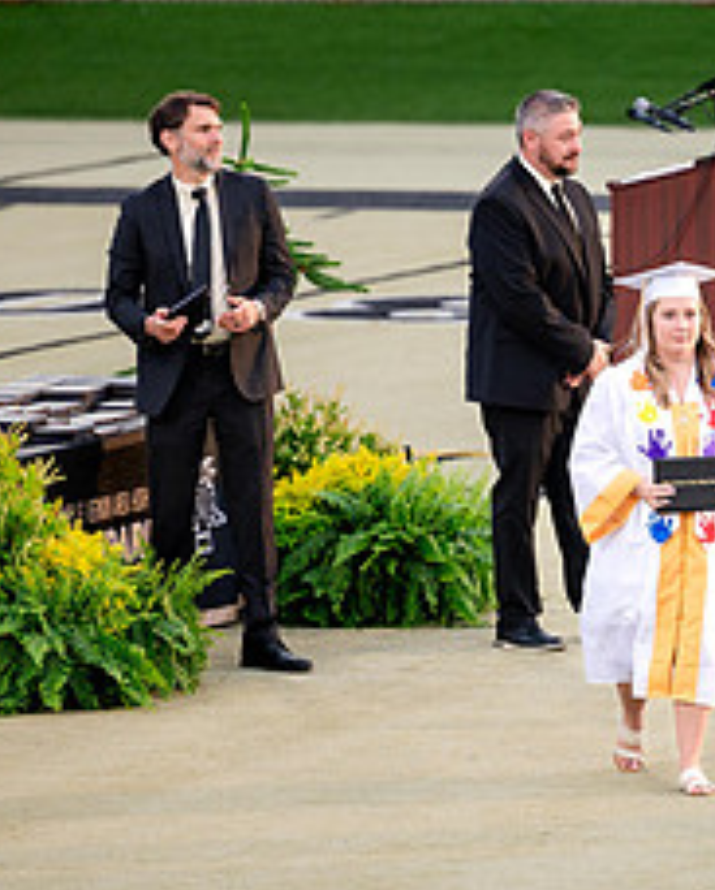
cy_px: 431
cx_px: 690
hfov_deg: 3.0
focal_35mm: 520
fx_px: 13727
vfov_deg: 3.7
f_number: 2.8
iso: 400
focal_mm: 200
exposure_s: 1/500
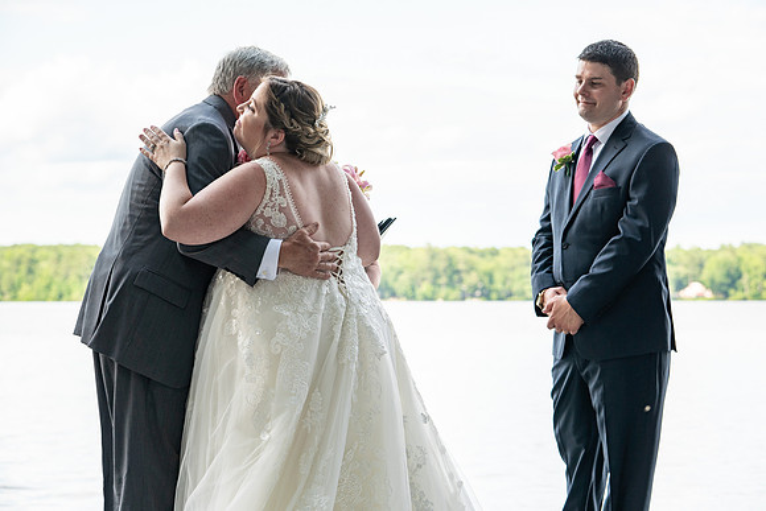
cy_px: 256
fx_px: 1958
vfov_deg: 14.9
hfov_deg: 22.1
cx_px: 383
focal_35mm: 92
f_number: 5.6
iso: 100
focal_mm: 90
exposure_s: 1/200
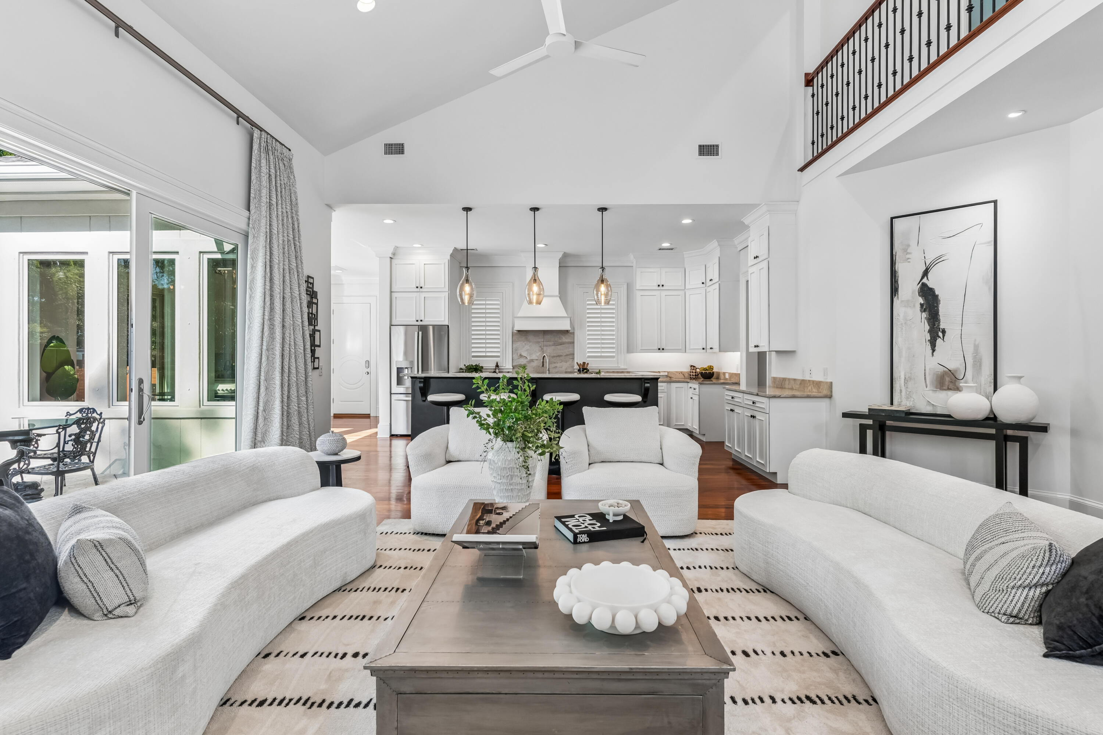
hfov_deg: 93.3
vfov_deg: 70.4
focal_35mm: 17
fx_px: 521
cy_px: 368
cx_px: 552
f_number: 8
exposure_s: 1/50
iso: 400
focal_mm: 17
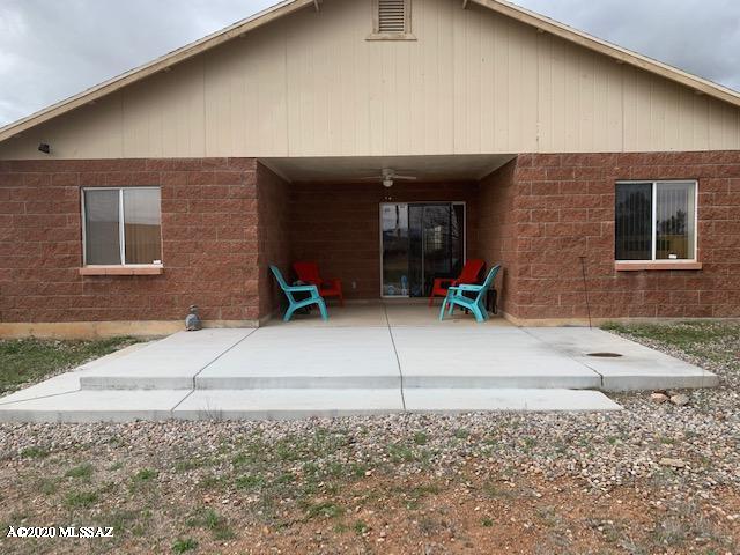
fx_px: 556
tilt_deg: -3.7
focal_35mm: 26
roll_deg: +1.2
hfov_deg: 67.3
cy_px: 278
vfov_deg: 53.1
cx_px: 370
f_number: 1.8
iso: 25
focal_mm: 4.25
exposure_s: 1/1190
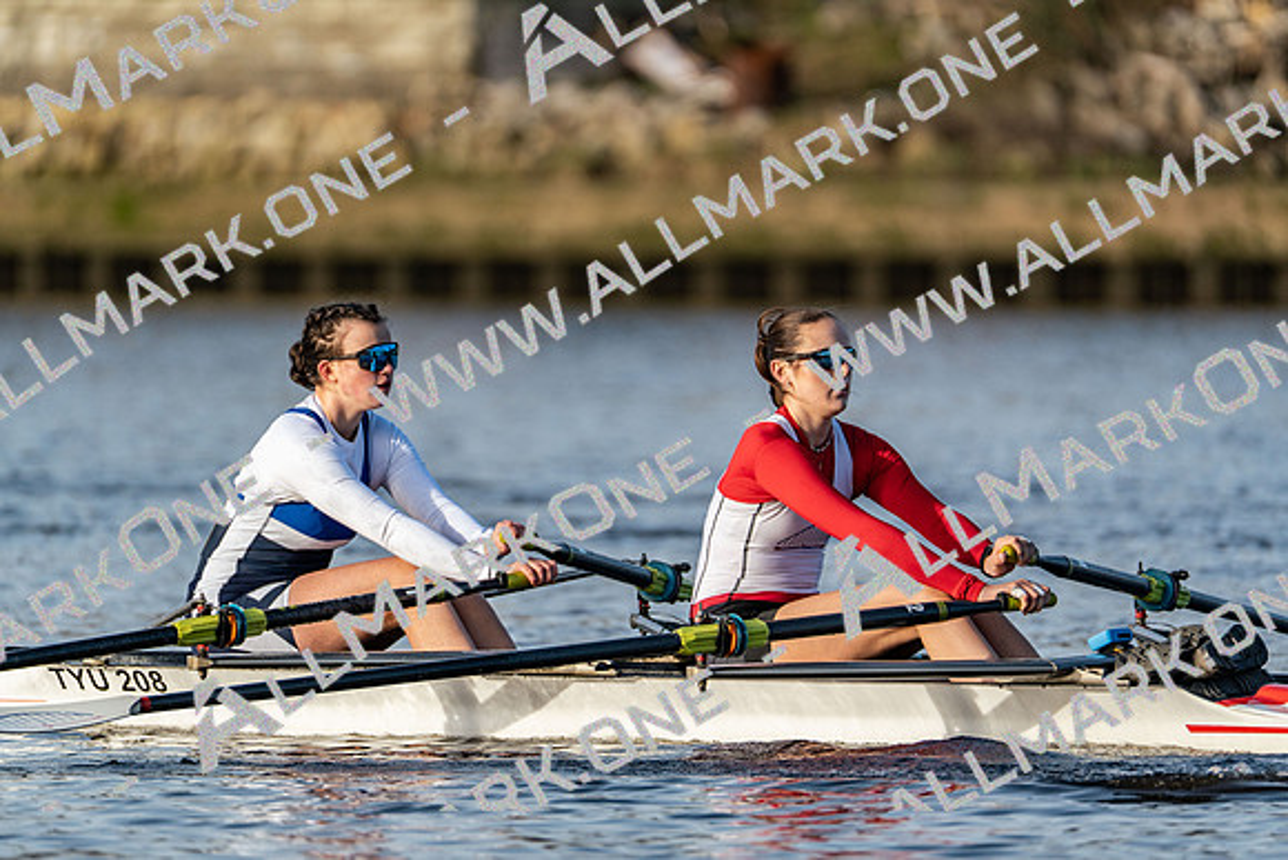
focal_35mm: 600
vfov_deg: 2.3
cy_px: 430
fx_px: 21471
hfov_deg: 3.4
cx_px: 644
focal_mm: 600
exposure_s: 1/2000
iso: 640
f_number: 6.3
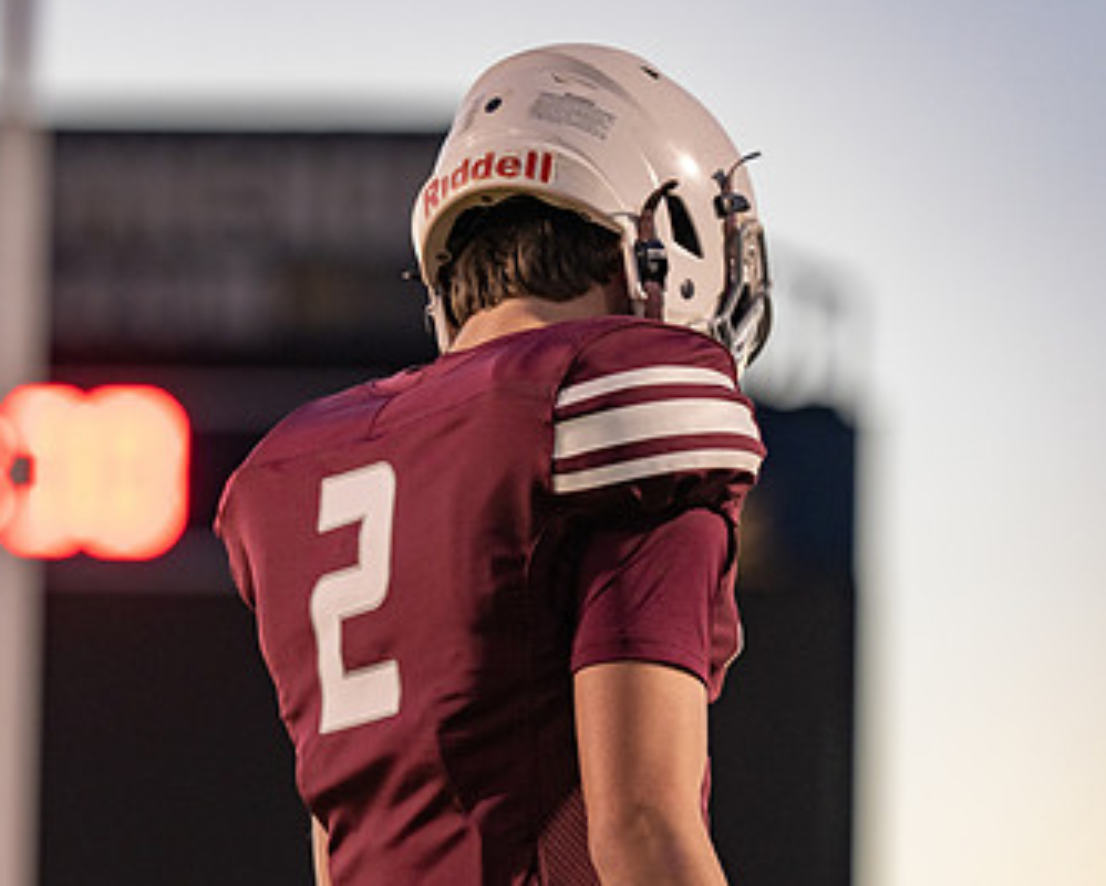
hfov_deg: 6.3
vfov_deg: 5.0
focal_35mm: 307
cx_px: 276
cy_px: 591
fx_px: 10058
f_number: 2.8
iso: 800
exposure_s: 1/500
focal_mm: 168
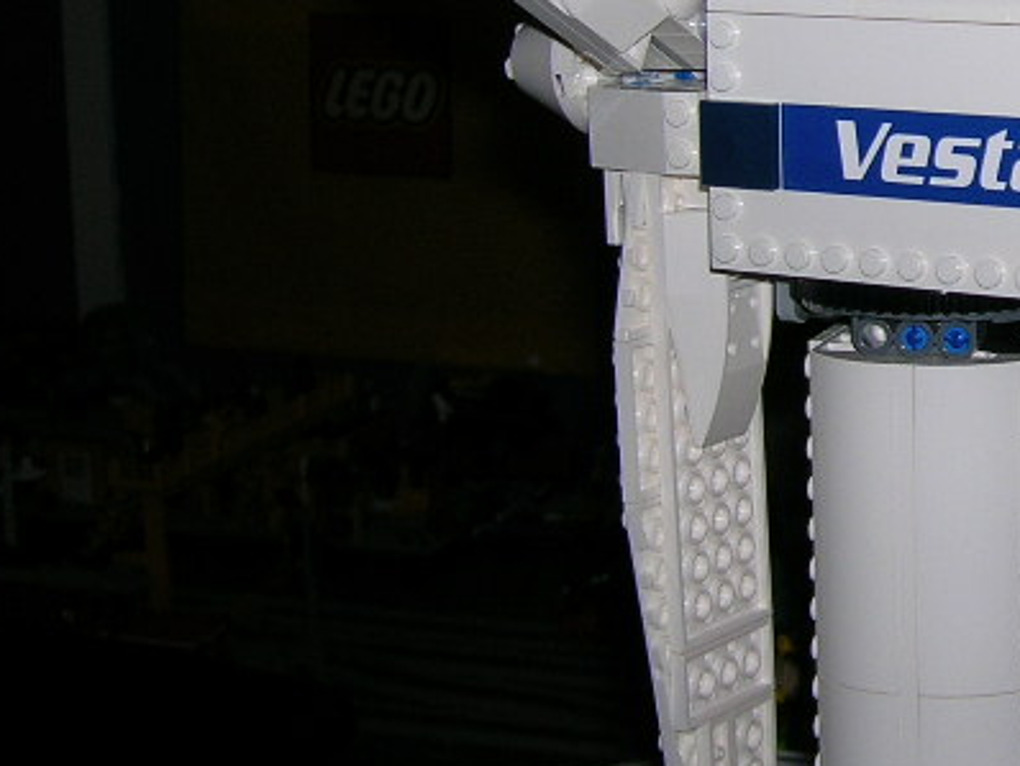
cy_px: 143
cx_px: 1153
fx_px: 2654
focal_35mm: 90
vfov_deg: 16.3
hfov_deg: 20.6
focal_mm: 5.8
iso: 50
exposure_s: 1/60.1
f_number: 2.9
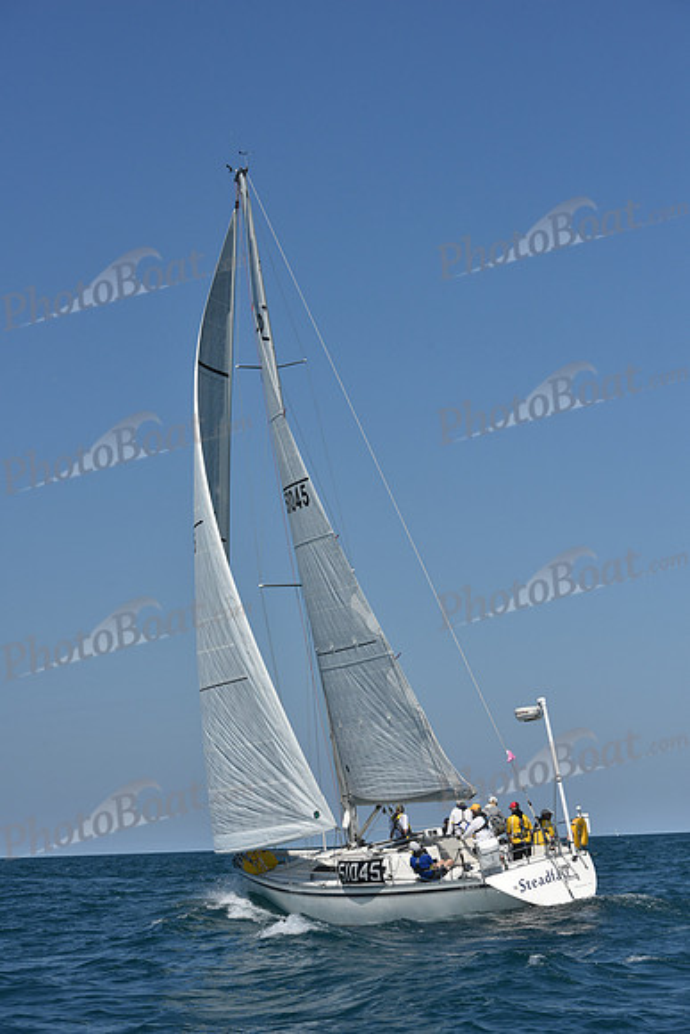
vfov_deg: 28.8
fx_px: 2011
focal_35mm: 70
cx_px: 345
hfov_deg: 19.5
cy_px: 517
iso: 250
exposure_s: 1/1600
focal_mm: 70
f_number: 8
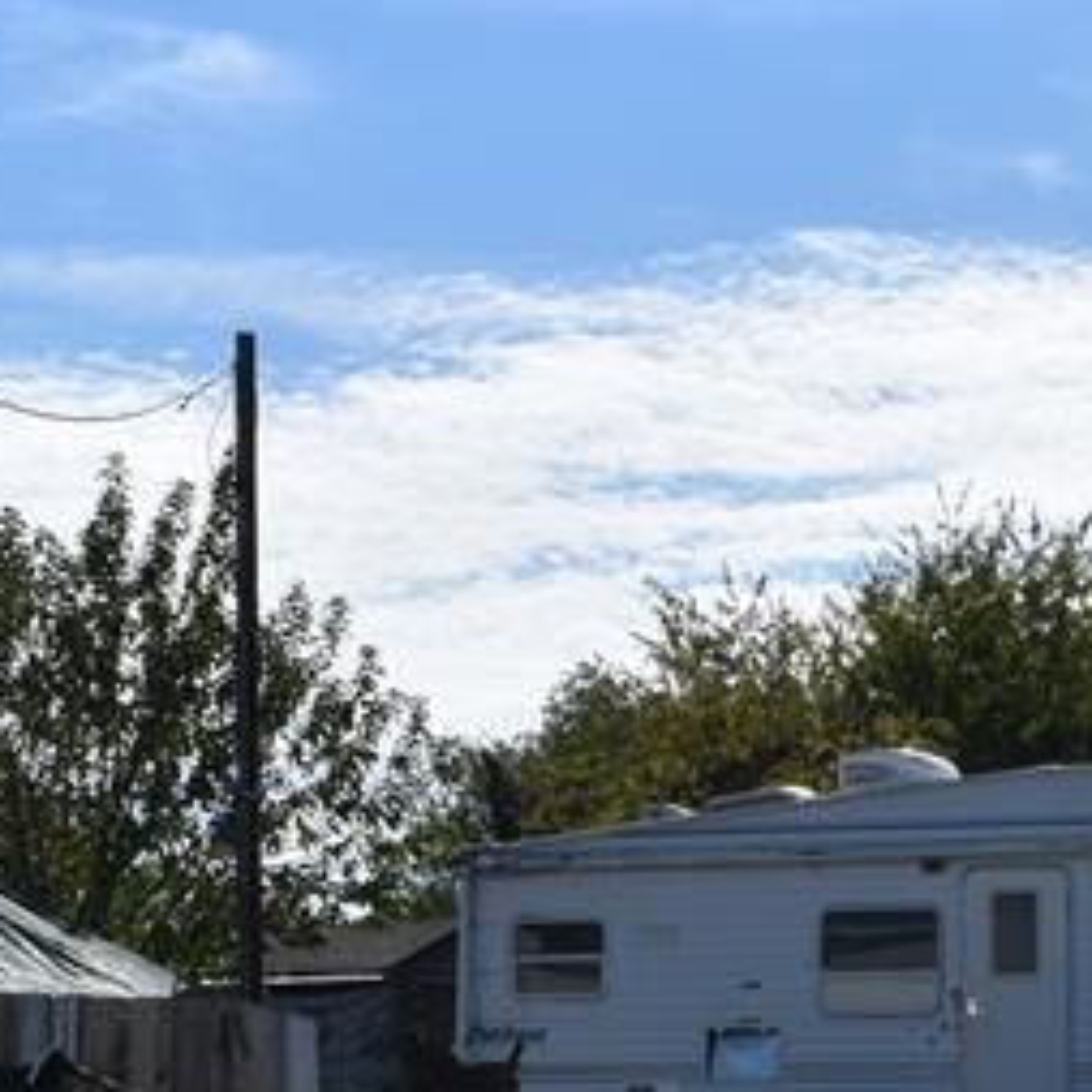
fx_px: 4033
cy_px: 1359
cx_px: 1002
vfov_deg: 14.8
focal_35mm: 113
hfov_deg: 15.2
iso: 100
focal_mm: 22
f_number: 14
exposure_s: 1/200
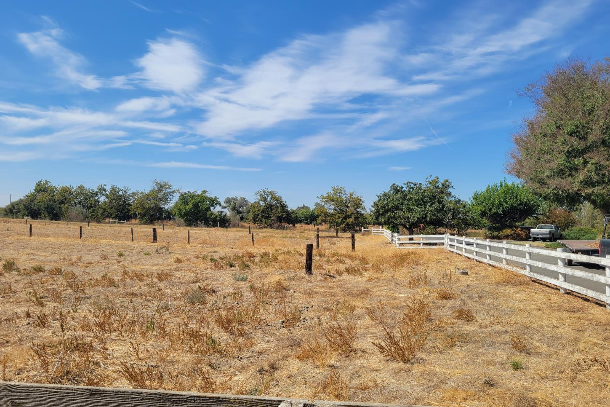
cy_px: 220
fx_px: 474
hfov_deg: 65.5
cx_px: 299
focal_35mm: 28
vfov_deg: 46.4
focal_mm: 5.4
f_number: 1.8
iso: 40
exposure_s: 1/3050
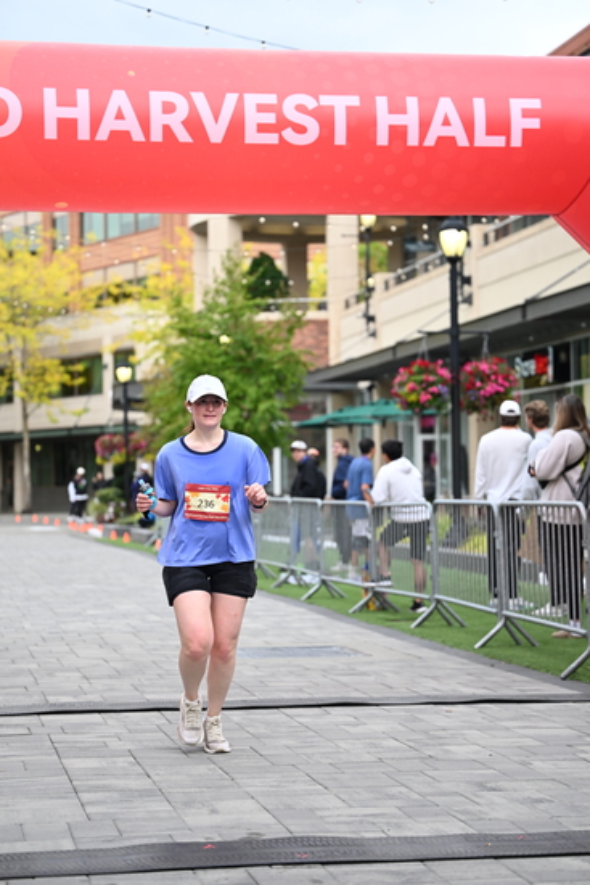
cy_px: 442
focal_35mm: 77
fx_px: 1892
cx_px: 295
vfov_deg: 26.3
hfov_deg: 17.7
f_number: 2.8
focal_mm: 77
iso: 640
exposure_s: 1/1600
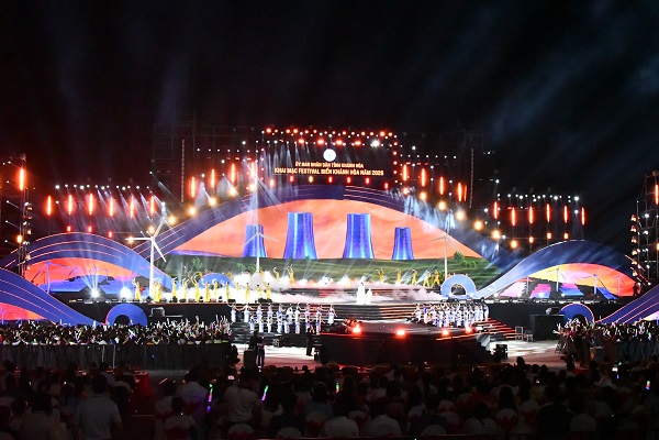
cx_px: 330
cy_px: 220
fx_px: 714
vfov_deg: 34.2
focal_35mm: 39
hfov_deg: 49.6
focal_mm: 26
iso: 12800
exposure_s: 1/200
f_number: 14
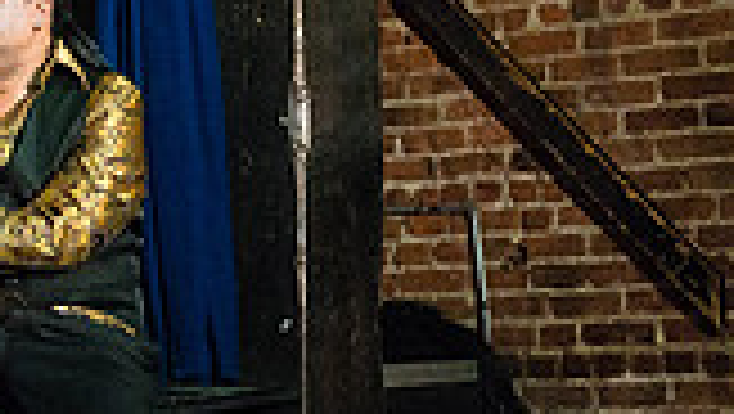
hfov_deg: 15.7
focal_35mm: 134
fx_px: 2610
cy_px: 250
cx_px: 14
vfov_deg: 9.1
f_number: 2.8
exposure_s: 1/320
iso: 3200
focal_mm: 36
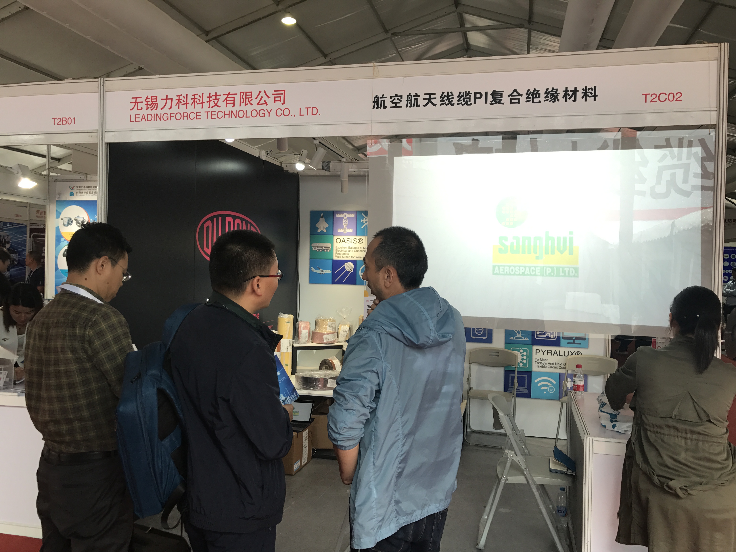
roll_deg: -1.8
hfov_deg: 63.4
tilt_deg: +0.6
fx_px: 595
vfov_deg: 49.7
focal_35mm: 28
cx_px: 368
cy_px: 276
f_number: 1.8
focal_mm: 3.99
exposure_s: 1/103
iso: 20
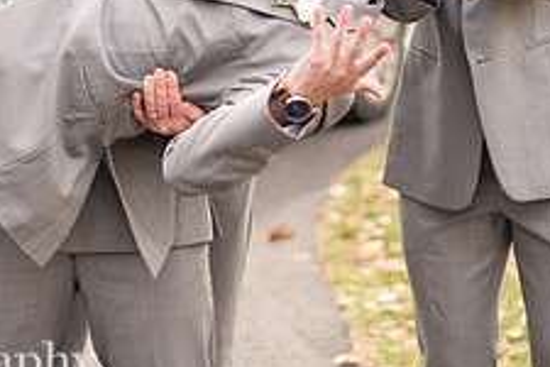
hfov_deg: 14.4
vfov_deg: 9.5
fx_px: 2169
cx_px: 213
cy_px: -97
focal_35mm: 142
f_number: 1.8
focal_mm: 50
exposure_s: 1/3200
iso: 400
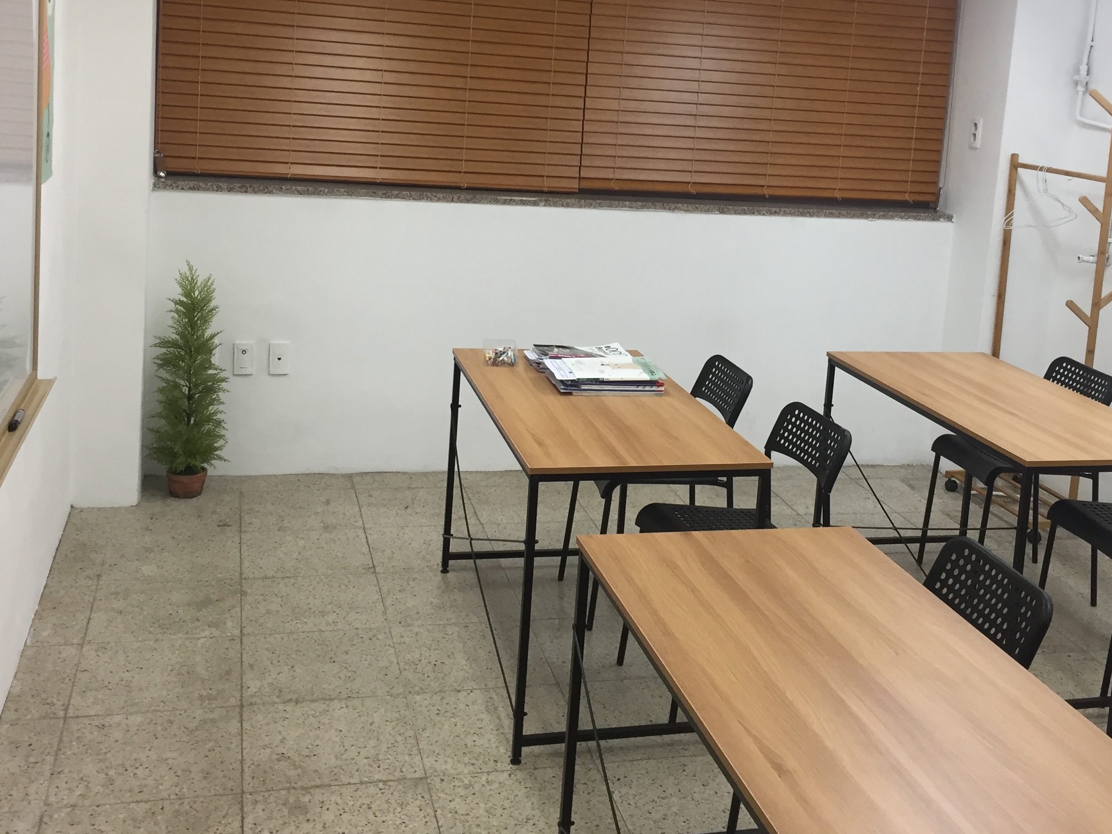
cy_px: 240
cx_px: 628
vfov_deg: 33.8
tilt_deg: -7.3
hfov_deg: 44.7
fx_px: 1349
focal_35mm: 42
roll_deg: -3.7
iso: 32
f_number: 2.2
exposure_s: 1/30
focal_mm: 4.15
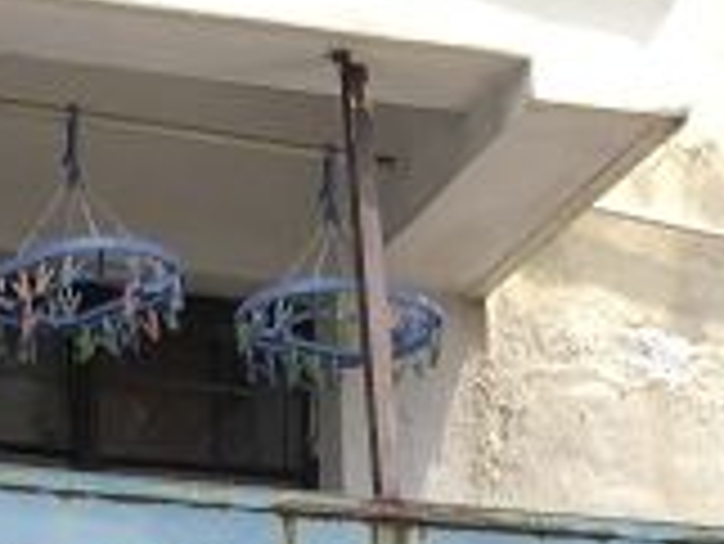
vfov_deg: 7.7
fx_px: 3642
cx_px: 180
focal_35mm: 174
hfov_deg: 11.3
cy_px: 1511
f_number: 1.8
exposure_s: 1/362
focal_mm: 3.99
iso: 20
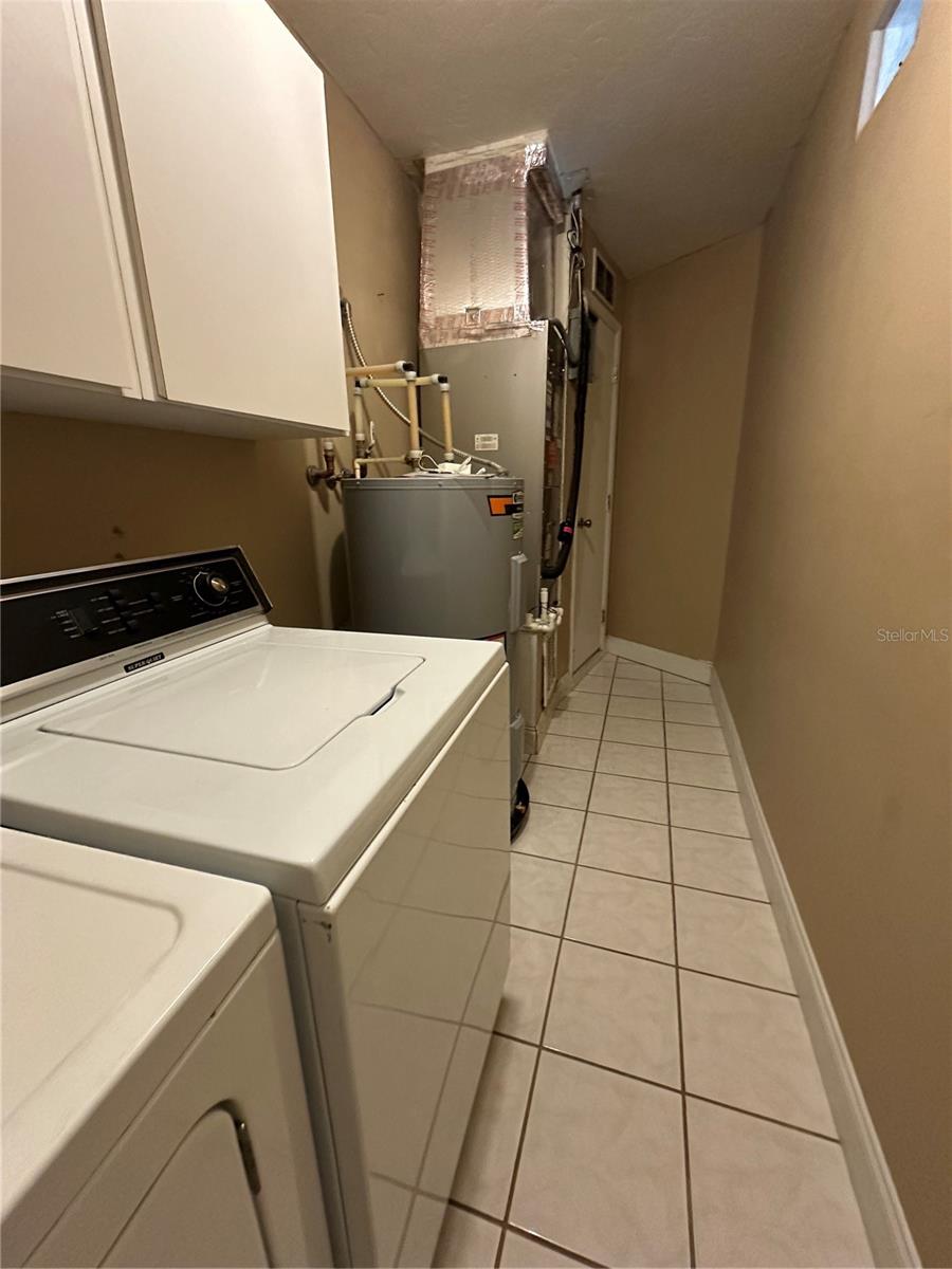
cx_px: 476
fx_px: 513
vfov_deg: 102.1
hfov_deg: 85.7
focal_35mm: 14
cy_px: 634
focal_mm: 2.22
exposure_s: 1/60
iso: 1000
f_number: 2.2
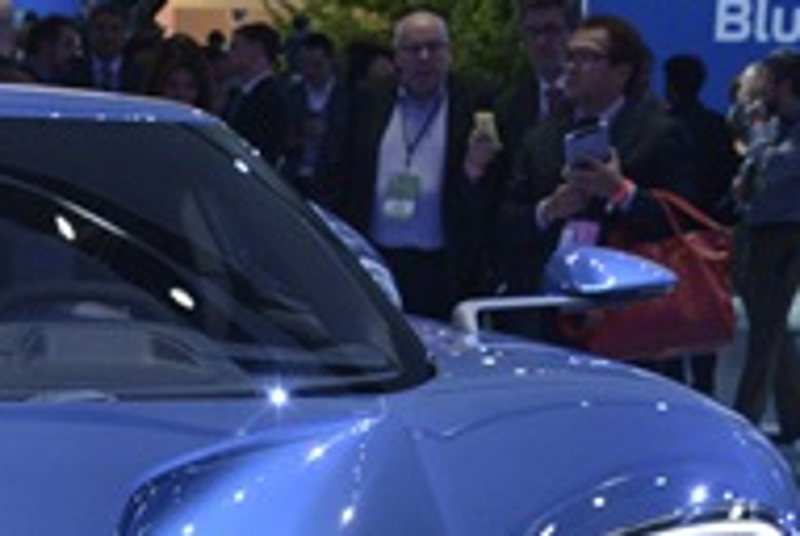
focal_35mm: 138
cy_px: 680
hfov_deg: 14.5
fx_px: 3071
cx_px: -46
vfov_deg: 9.8
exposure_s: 1/200
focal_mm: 44
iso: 2000
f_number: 9
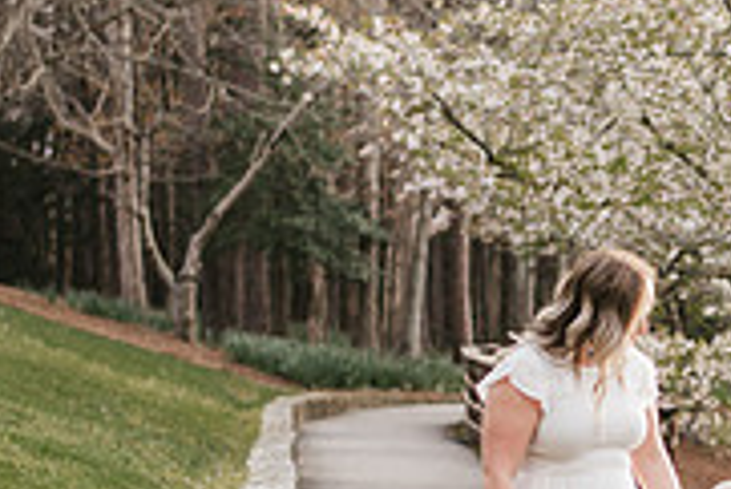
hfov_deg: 12.5
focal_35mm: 160
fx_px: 3251
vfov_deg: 8.6
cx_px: 925
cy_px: 418
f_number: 2.2
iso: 125
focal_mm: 50
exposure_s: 1/400
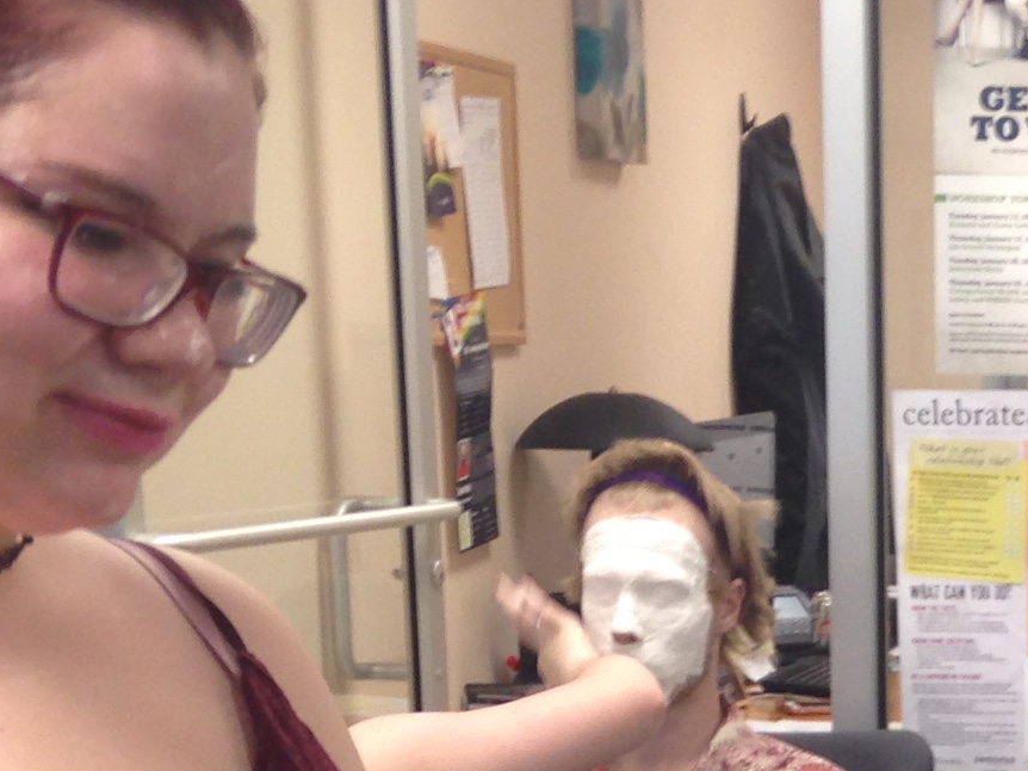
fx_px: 3711
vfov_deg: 11.3
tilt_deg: -15.4
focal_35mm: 125
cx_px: 1146
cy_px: 1247
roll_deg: +0.0
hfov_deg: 15.3
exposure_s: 1/20
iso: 50
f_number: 2.4
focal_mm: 4.12
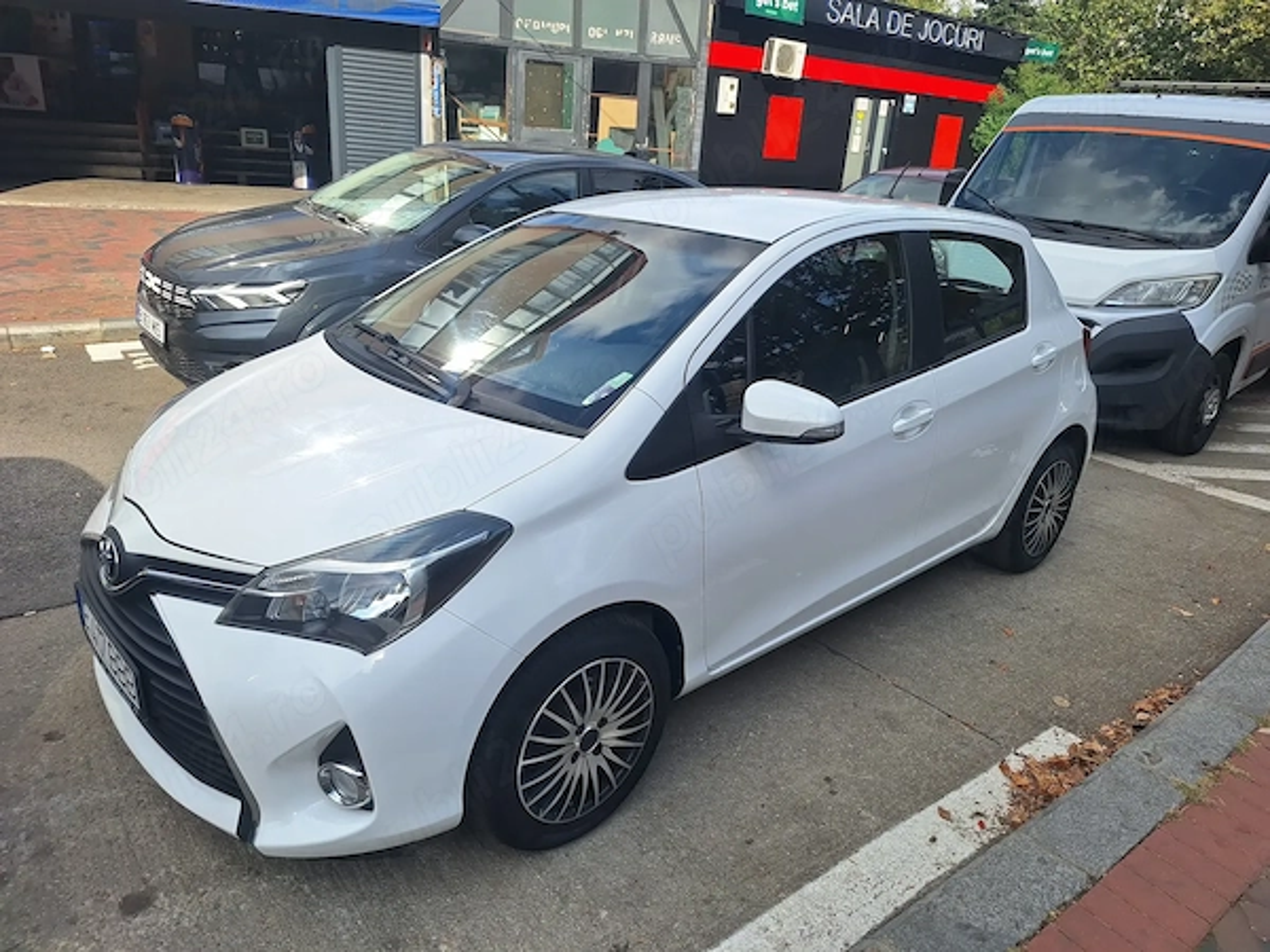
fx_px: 844
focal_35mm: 23
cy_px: 476
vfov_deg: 58.9
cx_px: 635
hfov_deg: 73.9
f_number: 1.8
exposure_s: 1/2049
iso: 40
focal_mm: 5.54
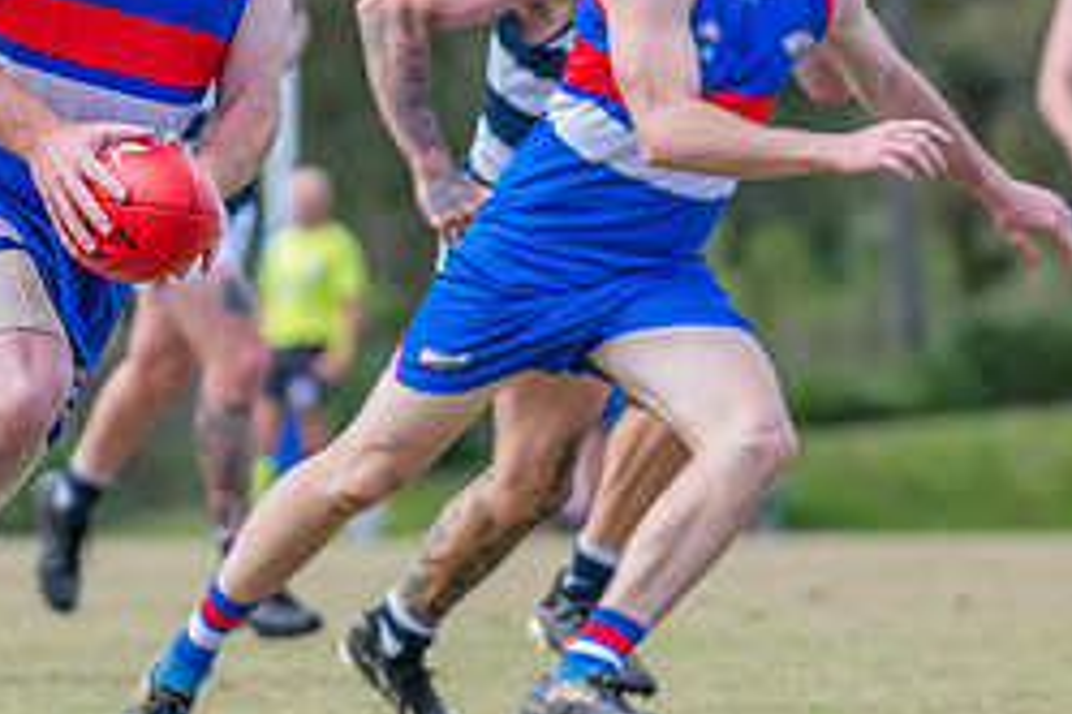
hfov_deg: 4.4
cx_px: 198
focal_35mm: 473
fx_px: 14084
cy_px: 256
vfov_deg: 2.9
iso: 800
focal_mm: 195
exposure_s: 1/2000
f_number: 4.5
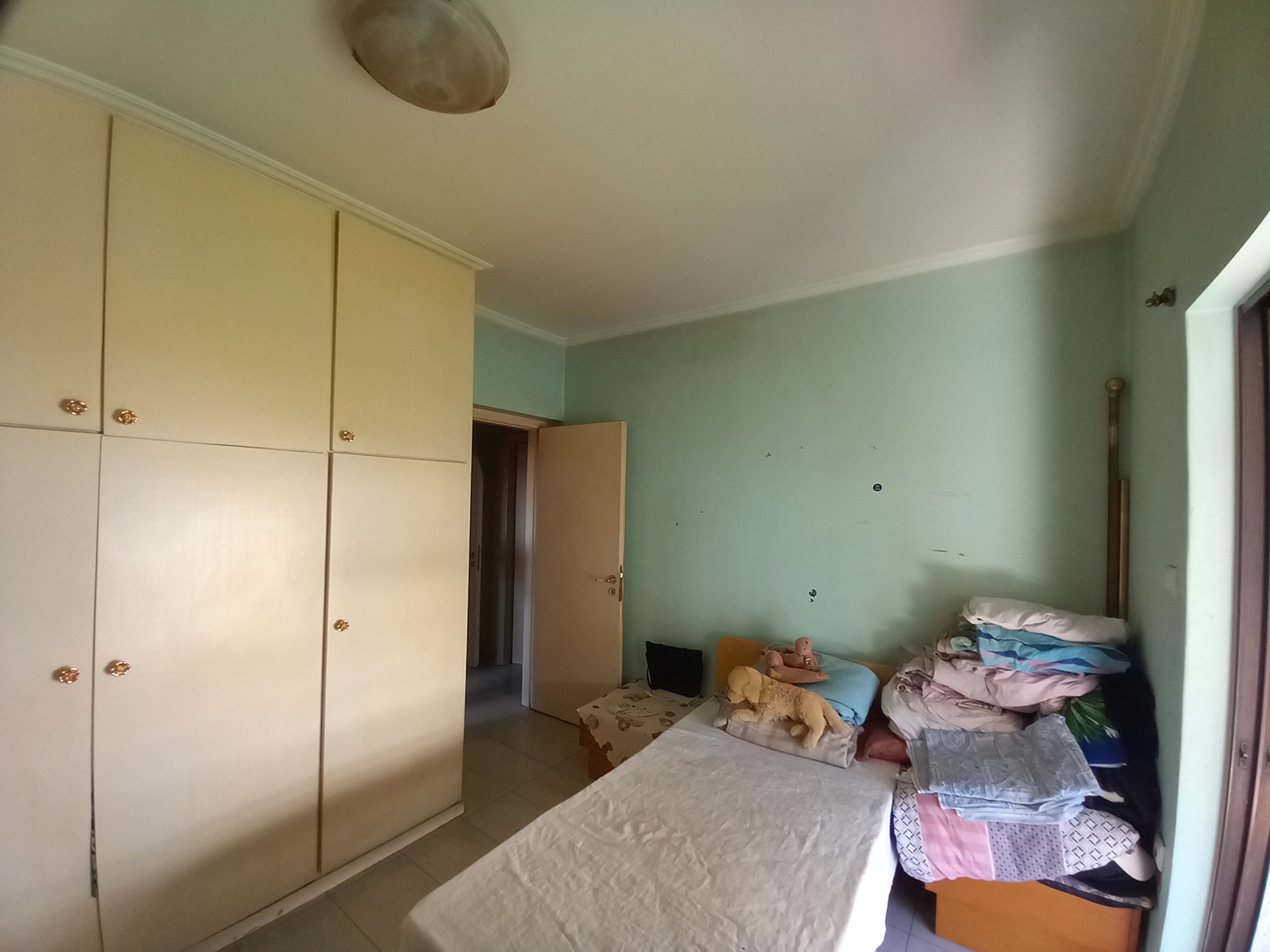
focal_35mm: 13
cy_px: 476
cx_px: 635
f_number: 2.2
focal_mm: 1.13
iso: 100
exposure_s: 1/50
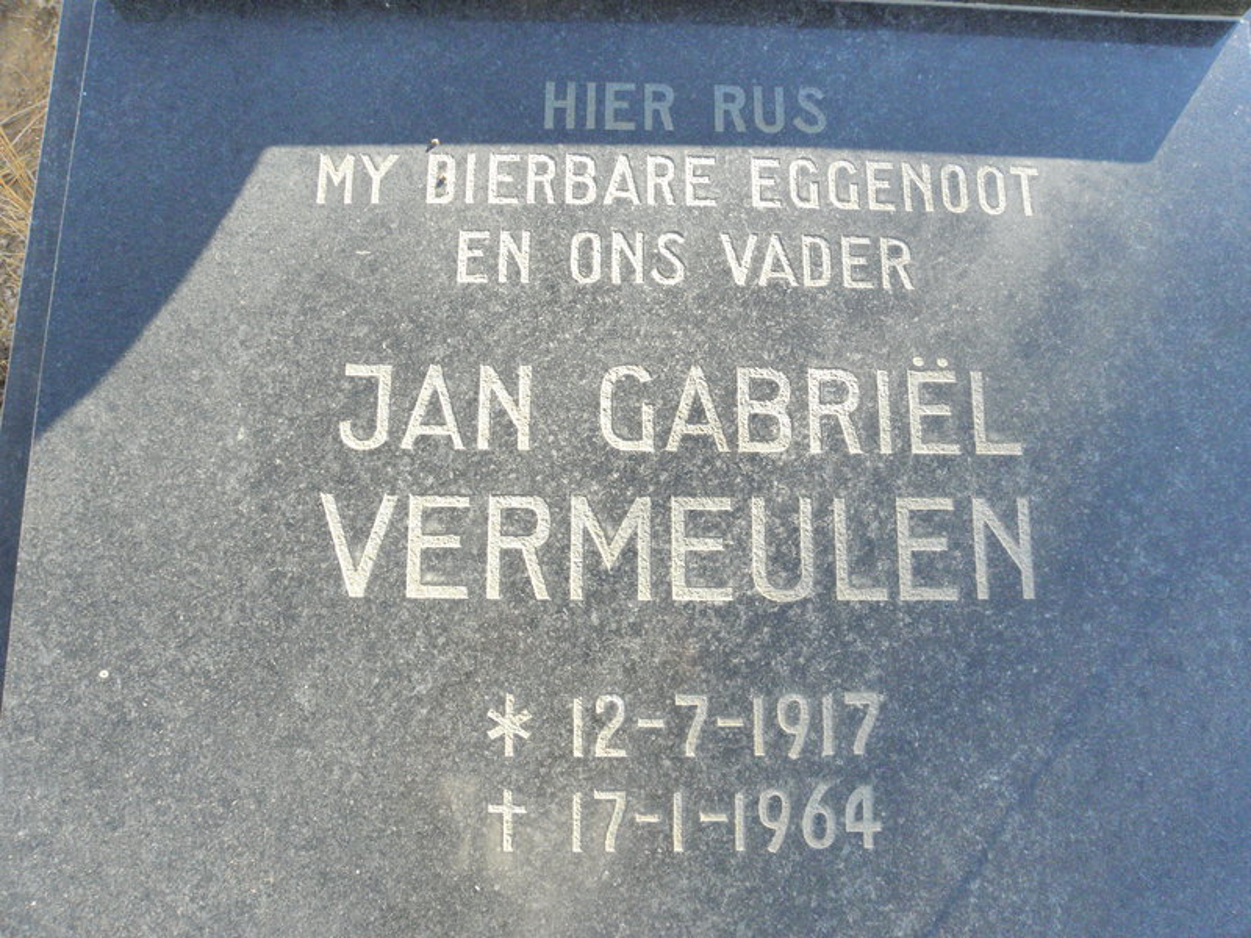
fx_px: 940
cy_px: 469
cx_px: 626
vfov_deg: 53.1
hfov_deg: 67.3
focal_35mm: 26
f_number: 5.6
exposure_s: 1/125
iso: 200
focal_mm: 4.6
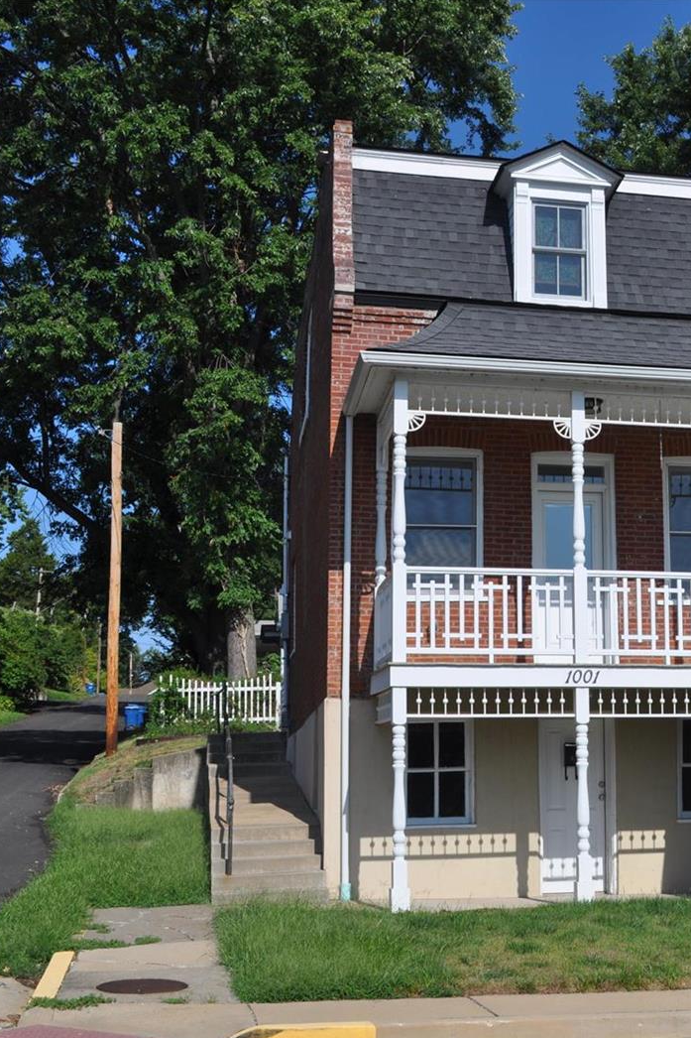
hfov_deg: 23.6
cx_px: 684
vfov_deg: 36.3
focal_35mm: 55
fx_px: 1584
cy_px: 525
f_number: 10
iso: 200
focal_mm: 24
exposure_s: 1/400
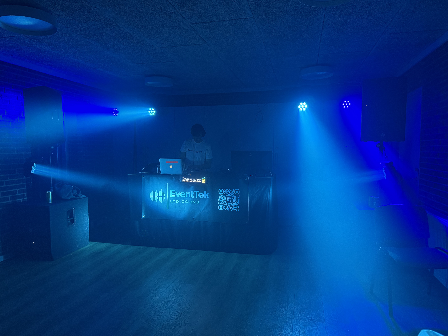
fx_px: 311
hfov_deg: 71.6
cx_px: 224
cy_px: 168
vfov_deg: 56.8
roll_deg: +0.0
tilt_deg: -4.1
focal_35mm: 24
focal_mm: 6.76
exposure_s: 1/65
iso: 200
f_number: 1.78
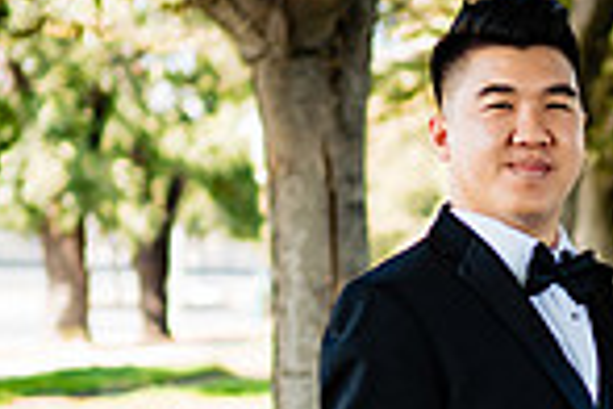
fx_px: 2350
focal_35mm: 138
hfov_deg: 14.5
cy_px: 449
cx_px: 688
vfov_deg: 9.8
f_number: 1.6
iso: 100
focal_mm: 35
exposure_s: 1/400
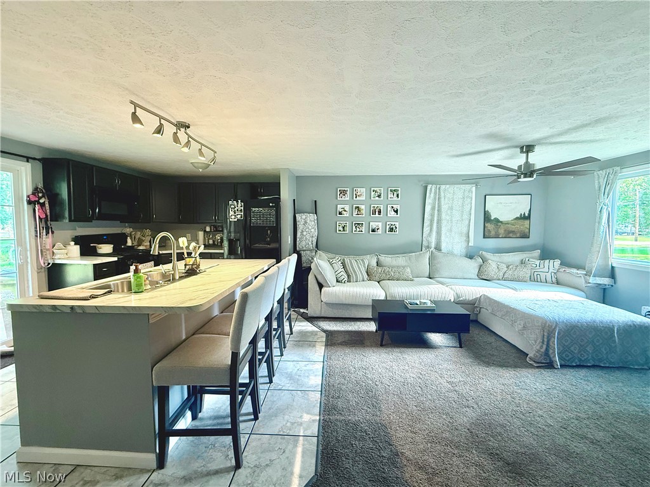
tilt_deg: -4.5
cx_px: 325
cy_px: 244
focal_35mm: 14
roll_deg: -1.0
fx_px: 263
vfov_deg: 85.7
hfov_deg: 102.1
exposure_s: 1/60
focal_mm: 2.22
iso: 250
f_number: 2.2
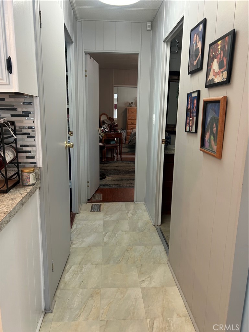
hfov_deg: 53.1
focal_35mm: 26
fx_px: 249
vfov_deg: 67.3
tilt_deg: -12.6
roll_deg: -1.3
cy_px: 166
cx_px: 124
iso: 160
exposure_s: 1/60
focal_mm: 5.7
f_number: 1.5
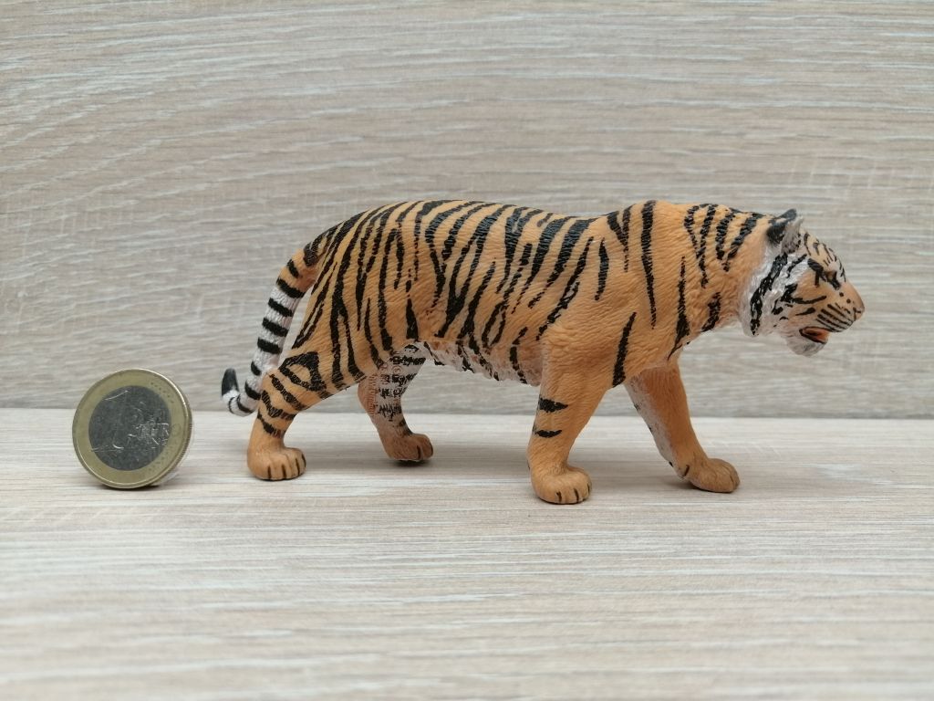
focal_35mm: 27
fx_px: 729
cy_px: 350
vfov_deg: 51.4
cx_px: 467
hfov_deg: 65.3
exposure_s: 1/100
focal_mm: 3.95
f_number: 1.8
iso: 50
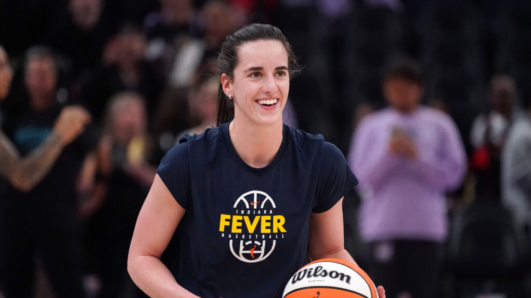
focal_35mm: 414
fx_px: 5828
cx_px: 266
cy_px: 175
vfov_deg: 2.9
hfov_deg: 5.2
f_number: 5.6
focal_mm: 394
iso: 8000
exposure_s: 1/1600
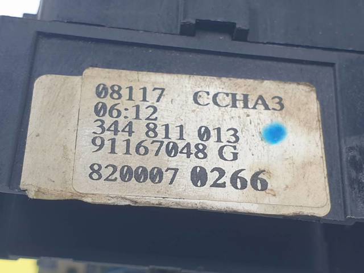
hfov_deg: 67.3
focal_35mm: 26
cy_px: 136
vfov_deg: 53.0
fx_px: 273
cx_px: 182
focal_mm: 4.3
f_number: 2.4
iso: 50
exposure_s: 1/116
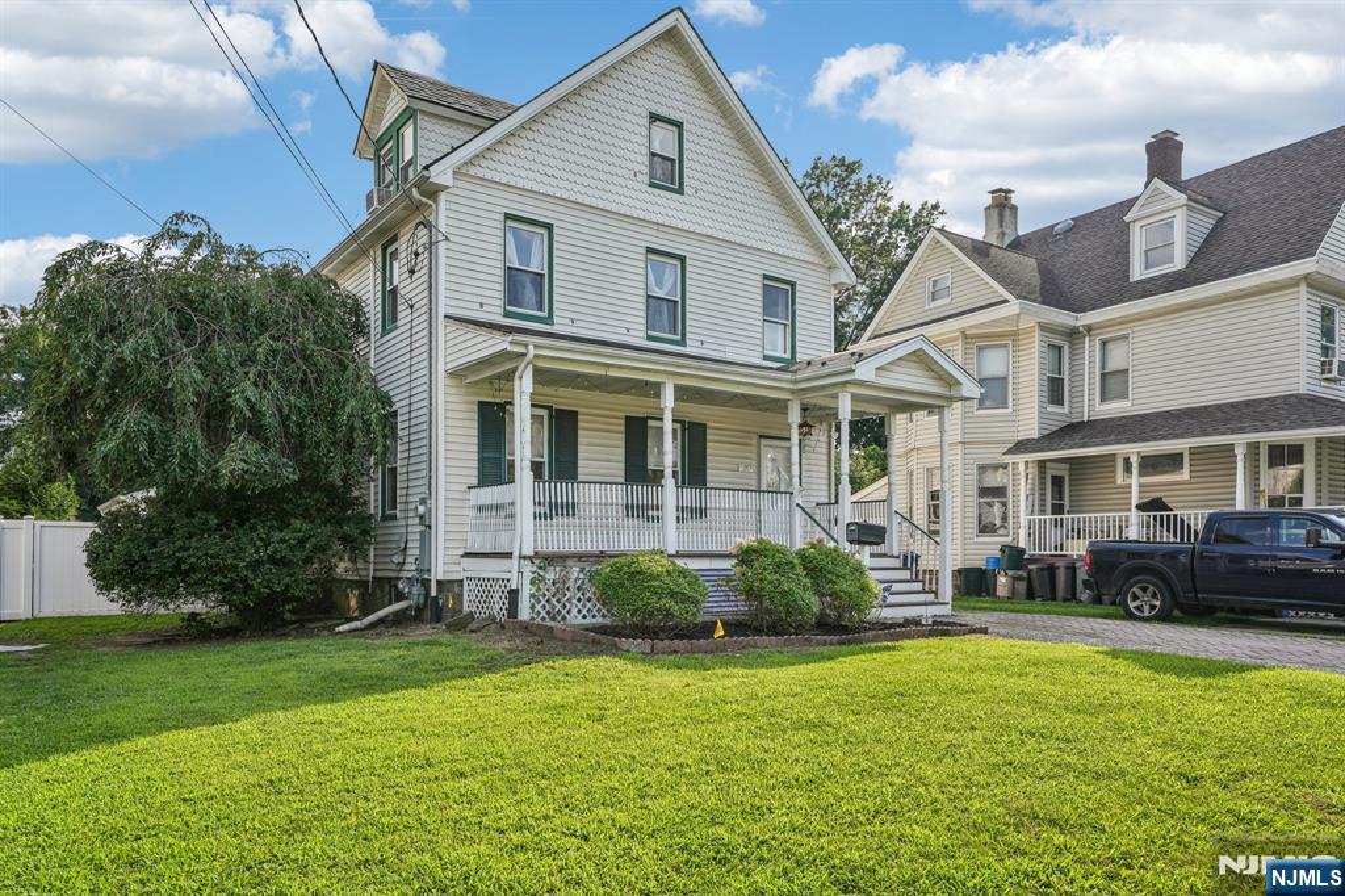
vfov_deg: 53.1
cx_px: 672
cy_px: 448
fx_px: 896
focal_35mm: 24
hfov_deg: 73.8
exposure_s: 1/200
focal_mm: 24
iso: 160
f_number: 10
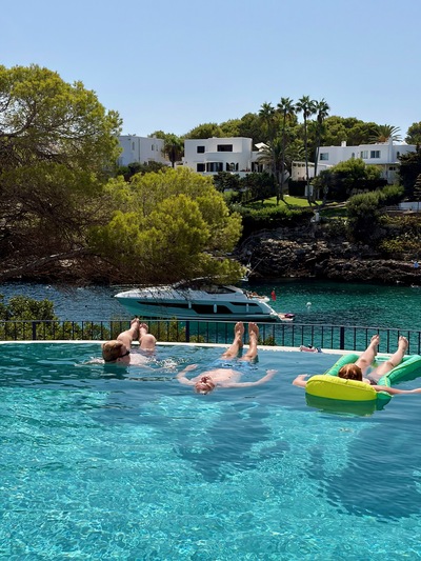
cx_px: 210
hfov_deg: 28.0
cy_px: 280
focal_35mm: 52
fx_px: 843
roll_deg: +0.0
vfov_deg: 36.8
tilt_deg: -4.7
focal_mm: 5.96
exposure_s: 1/4630
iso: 40
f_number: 1.6
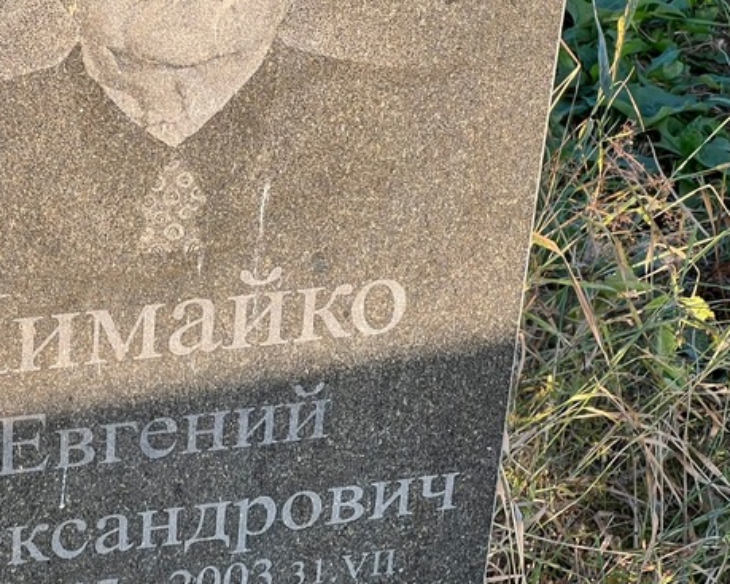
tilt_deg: -32.6
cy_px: 434
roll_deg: -3.7
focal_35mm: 131
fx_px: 2830
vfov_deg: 11.7
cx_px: 137
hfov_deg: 14.6
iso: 32
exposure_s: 1/99
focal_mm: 9
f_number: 2.8
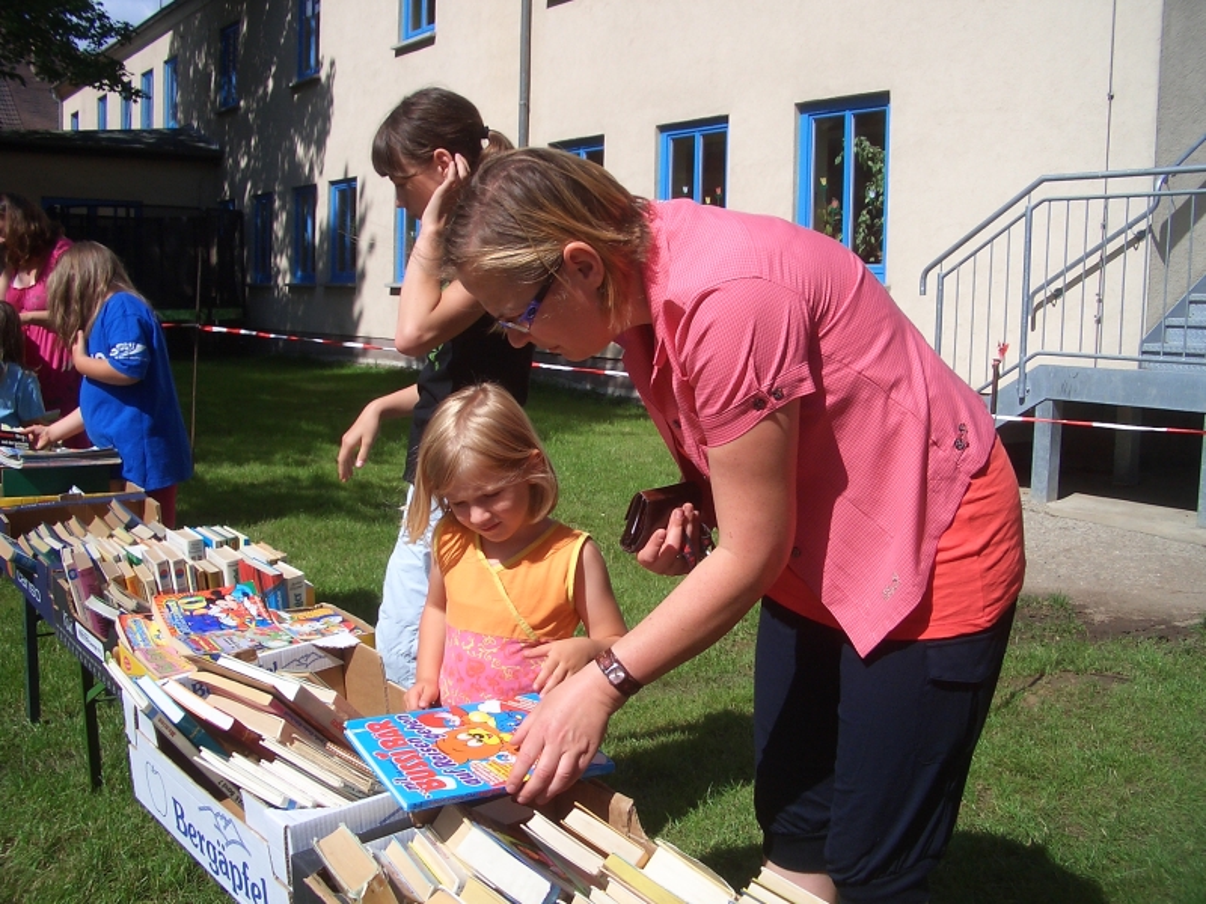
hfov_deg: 52.6
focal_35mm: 35
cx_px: 603
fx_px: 1219
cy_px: 452
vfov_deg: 40.7
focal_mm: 5.8
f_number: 4.3
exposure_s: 1/800
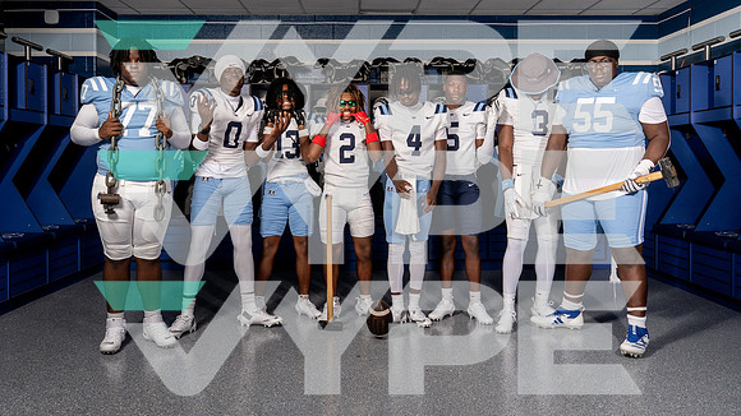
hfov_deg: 60.2
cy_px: 160
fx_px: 639
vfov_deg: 35.9
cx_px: 360
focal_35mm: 33
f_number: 8
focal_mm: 29
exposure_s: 1/250
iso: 500
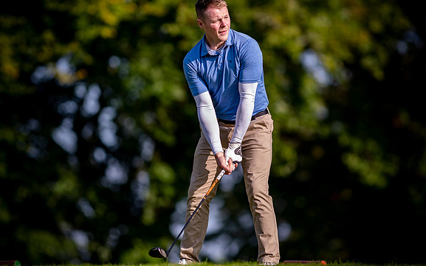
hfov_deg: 4.6
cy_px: 130
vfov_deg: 2.9
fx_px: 5354
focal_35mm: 461
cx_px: 213
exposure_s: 1/1600
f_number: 2.8
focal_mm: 300
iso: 180
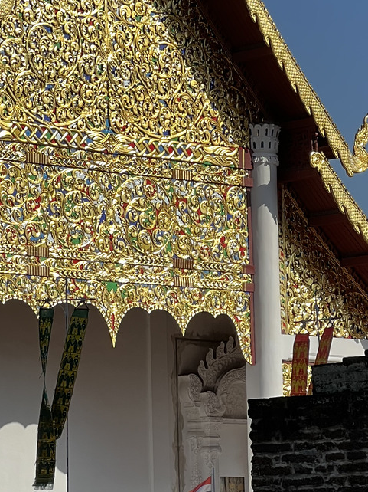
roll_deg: +1.0
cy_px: 153
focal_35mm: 192
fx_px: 2723
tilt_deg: +9.3
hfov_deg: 7.7
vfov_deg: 10.3
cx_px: 19
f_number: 2.8
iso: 32
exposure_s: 1/889
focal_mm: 9
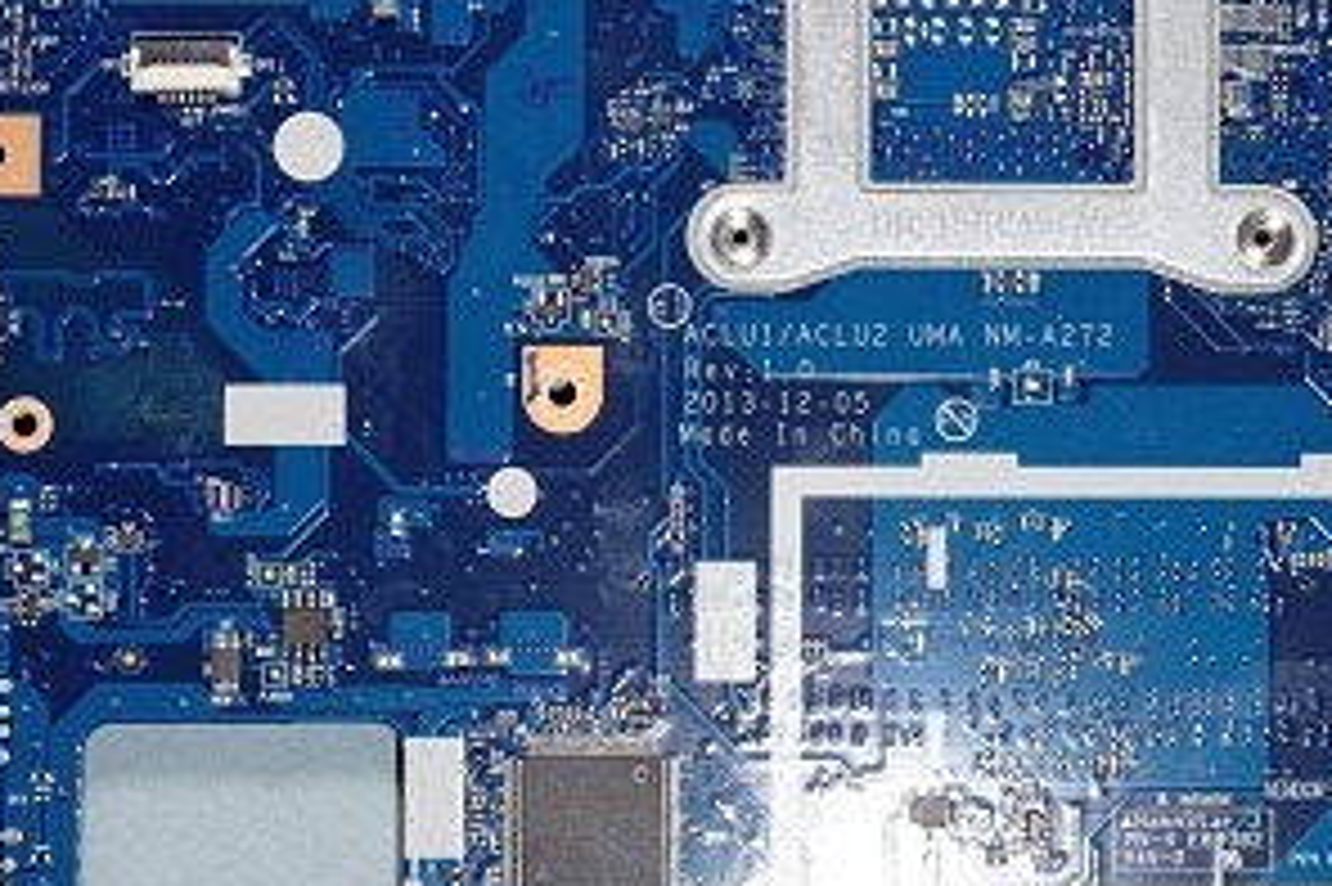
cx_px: 734
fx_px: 4215
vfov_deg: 11.9
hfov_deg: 18.0
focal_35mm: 114
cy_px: 72
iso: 100
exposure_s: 1/6
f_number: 8
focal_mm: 30
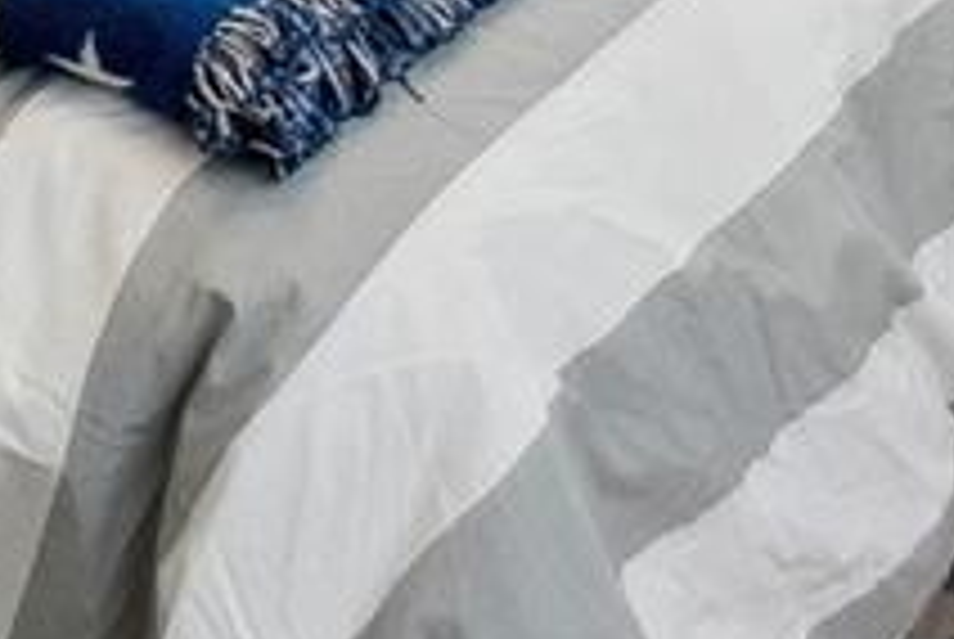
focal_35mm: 113
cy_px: -1404
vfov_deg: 9.2
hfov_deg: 17.6
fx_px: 2999
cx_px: -22
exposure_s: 1/13
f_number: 8
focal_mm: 10
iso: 200
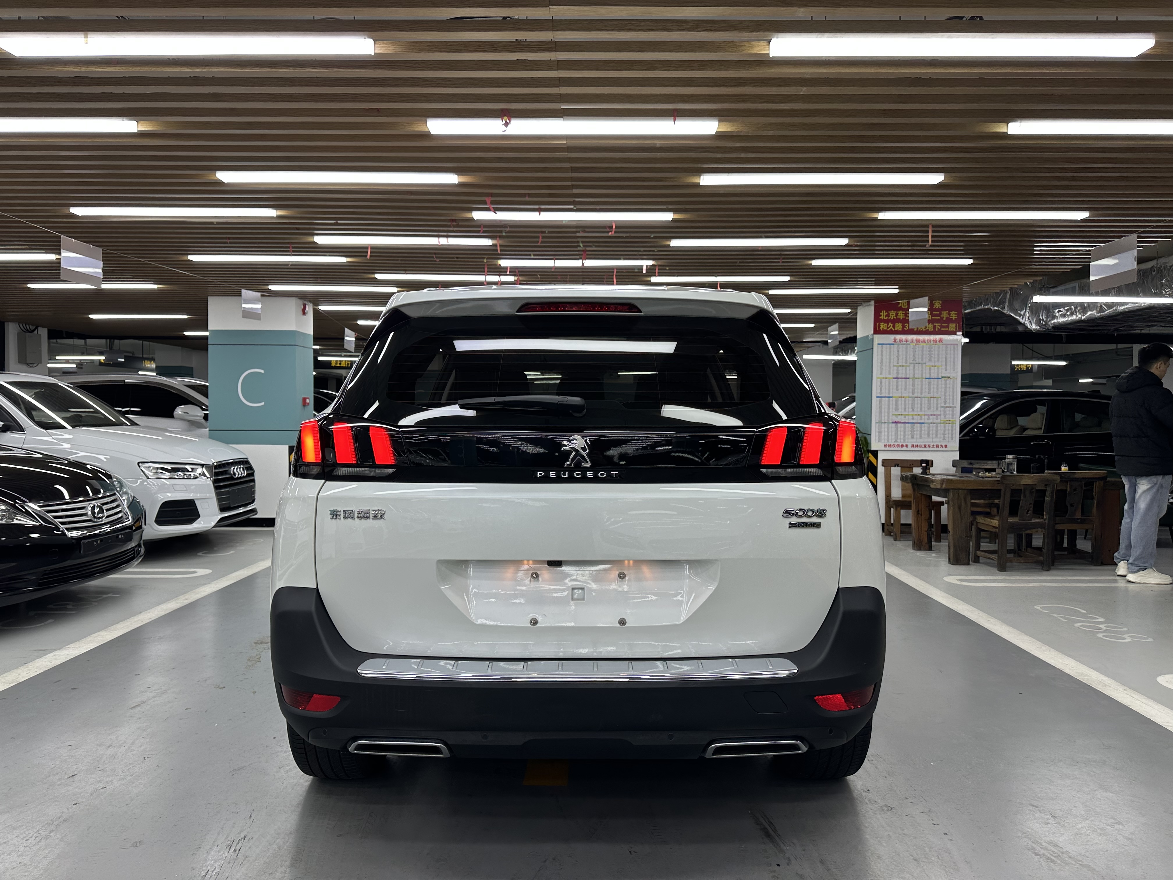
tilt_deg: -0.7
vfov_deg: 56.8
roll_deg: -0.3
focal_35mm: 24
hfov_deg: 71.6
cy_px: 440
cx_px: 586
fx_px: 813
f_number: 1.78
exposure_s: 1/130
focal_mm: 6.86
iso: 64
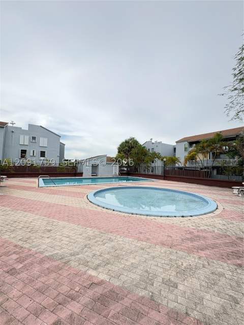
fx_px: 132
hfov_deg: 85.7
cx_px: 122
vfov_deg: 102.1
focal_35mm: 14
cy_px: 162
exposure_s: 1/328
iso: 40
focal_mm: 2.22
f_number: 2.2
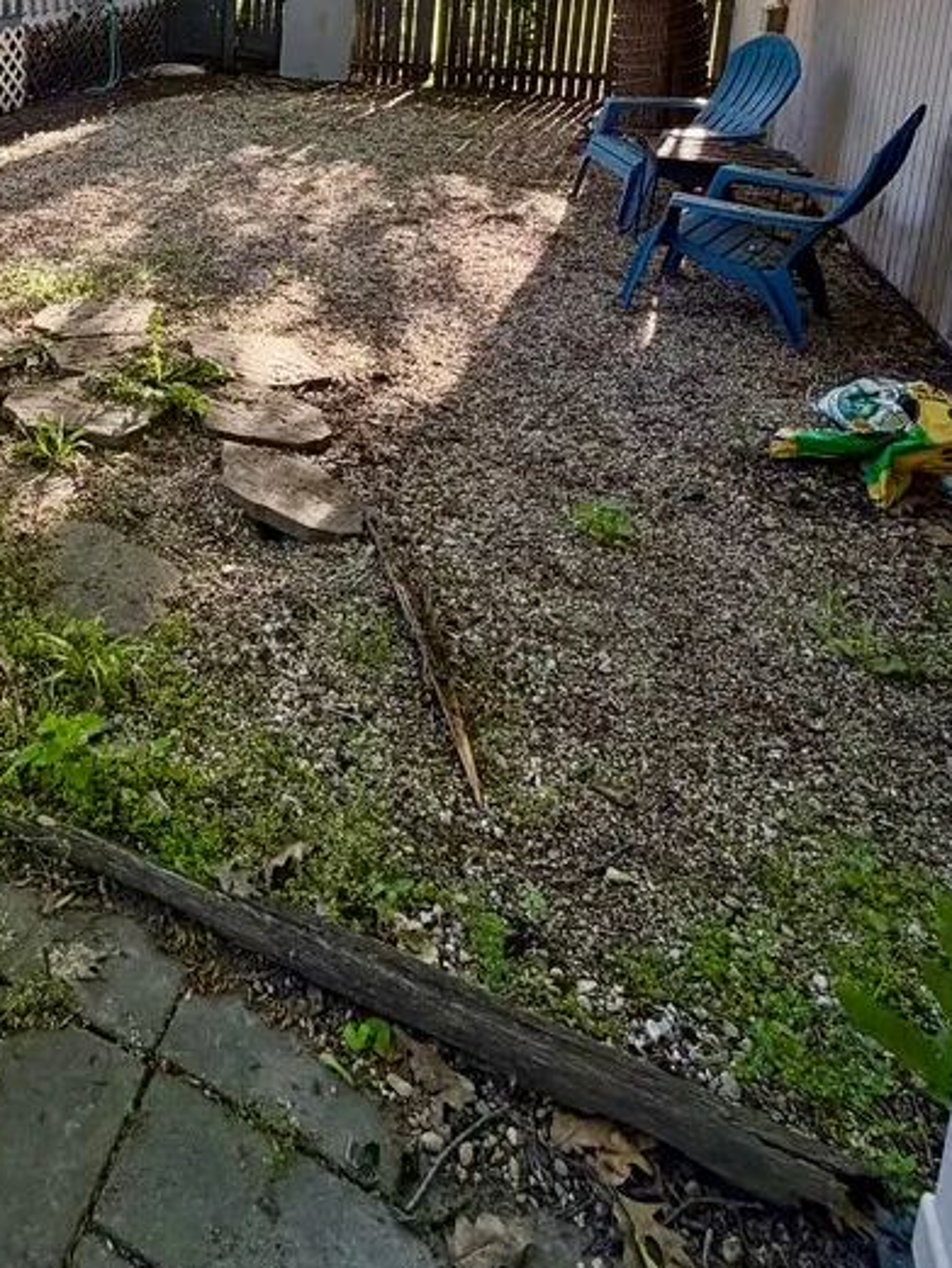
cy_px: 105
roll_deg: -0.4
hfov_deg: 44.0
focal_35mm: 29
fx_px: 1063
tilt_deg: -10.9
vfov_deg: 53.2
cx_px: 97
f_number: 2.2
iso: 125
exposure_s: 1/121
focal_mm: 2.22
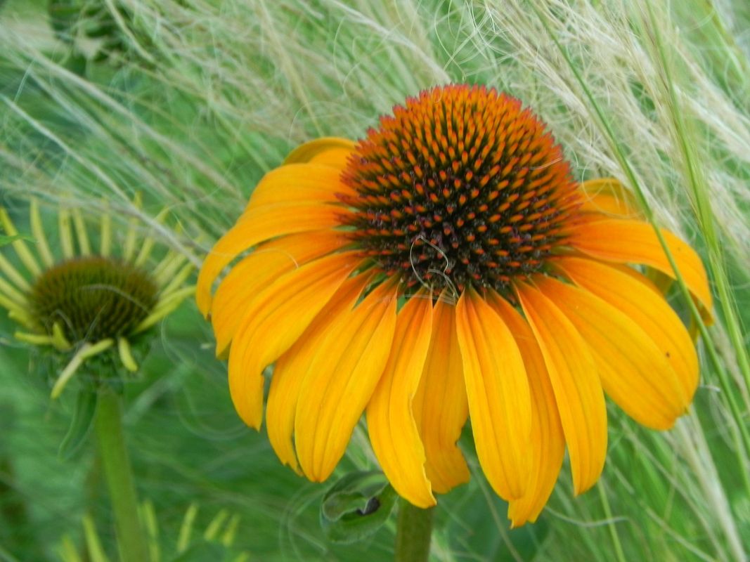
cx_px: 375
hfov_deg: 8.0
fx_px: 5351
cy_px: 281
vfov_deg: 6.0
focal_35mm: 247
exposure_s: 1/40
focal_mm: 44
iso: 160
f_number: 5
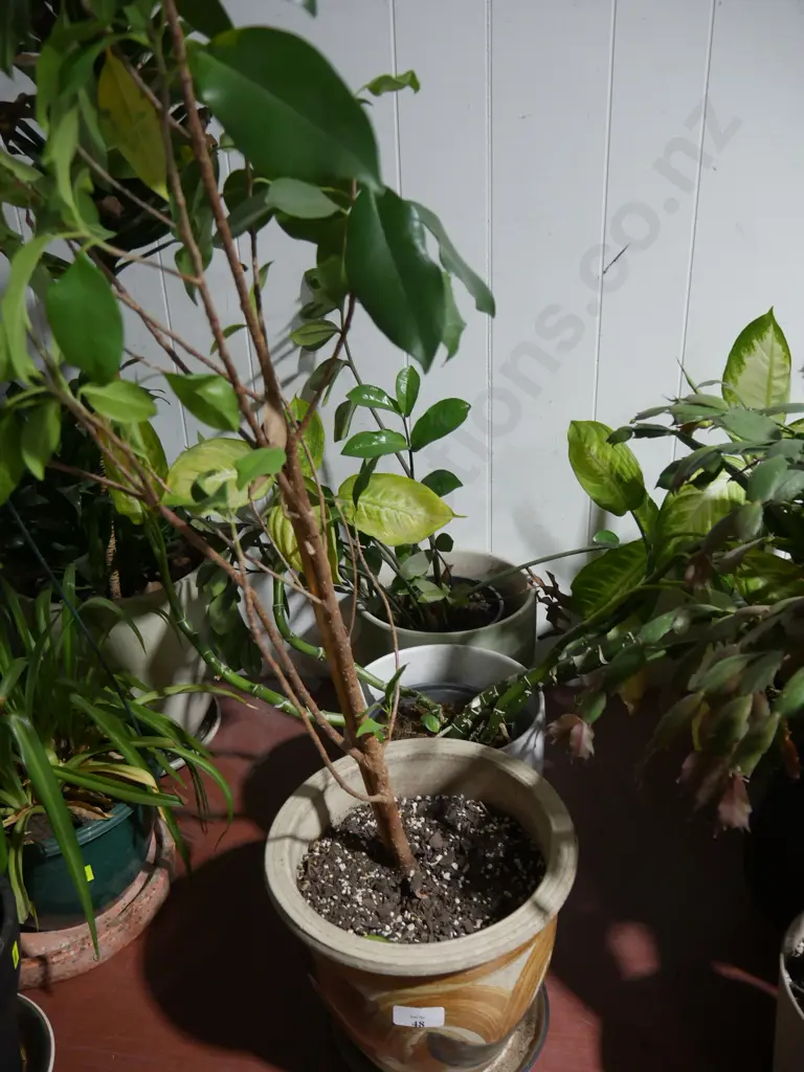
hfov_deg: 49.7
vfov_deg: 63.4
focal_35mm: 28
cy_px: 536
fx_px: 867
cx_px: 402
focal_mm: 14
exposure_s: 1/60
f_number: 3.5
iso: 640
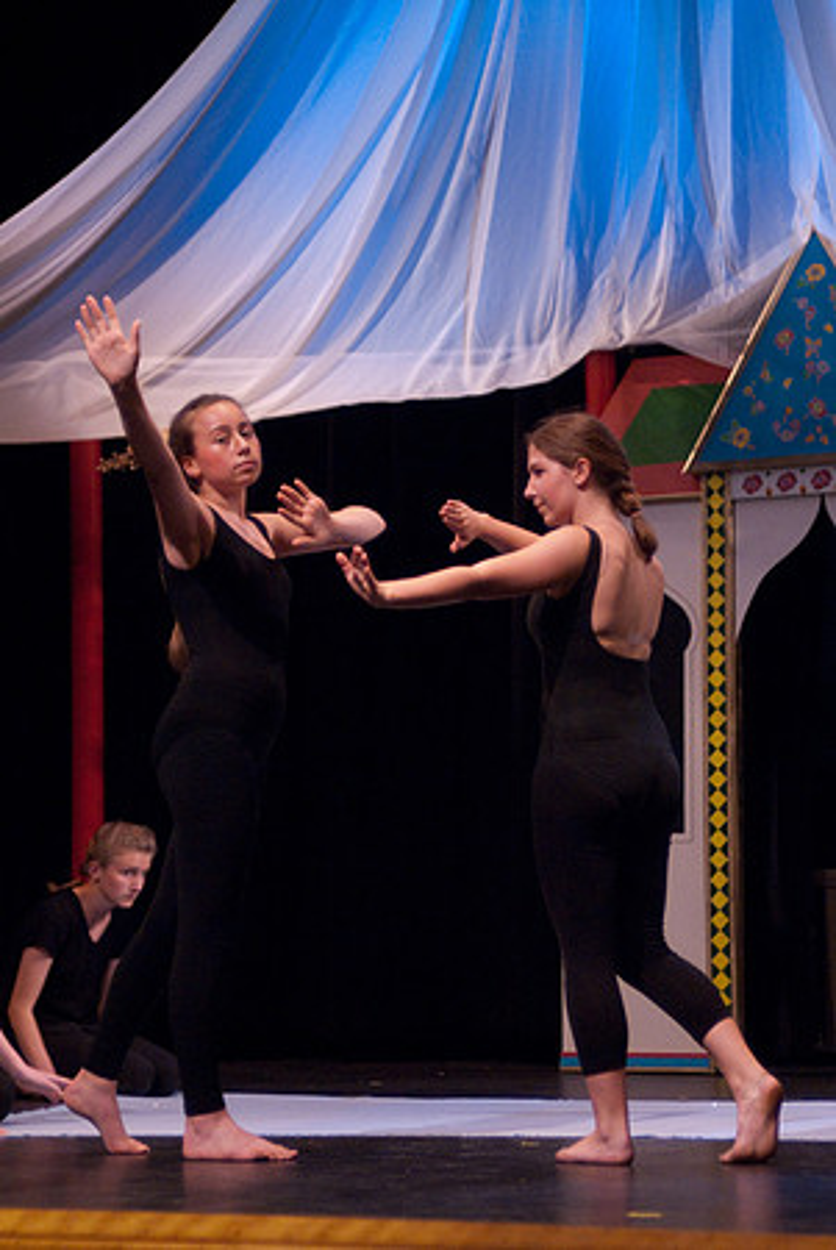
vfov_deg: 20.0
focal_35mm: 102
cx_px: 418
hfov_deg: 13.5
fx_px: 3545
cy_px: 625
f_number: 2.8
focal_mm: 68
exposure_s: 1/60
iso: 1250
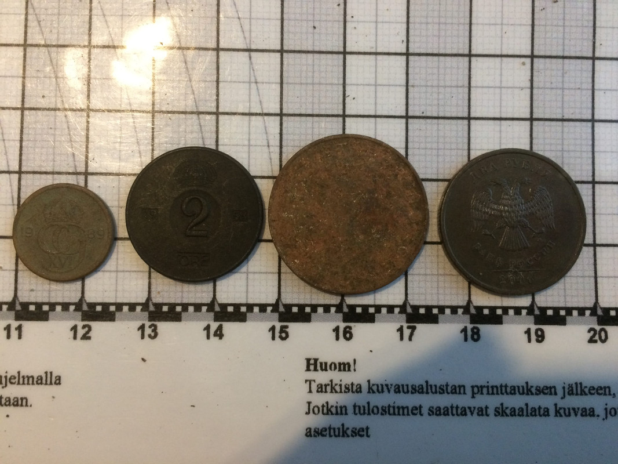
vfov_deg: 48.2
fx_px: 518
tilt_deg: -87.9
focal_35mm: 29
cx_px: 309
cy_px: 232
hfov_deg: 61.7
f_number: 2.2
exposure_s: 1/33
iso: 250
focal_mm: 4.15
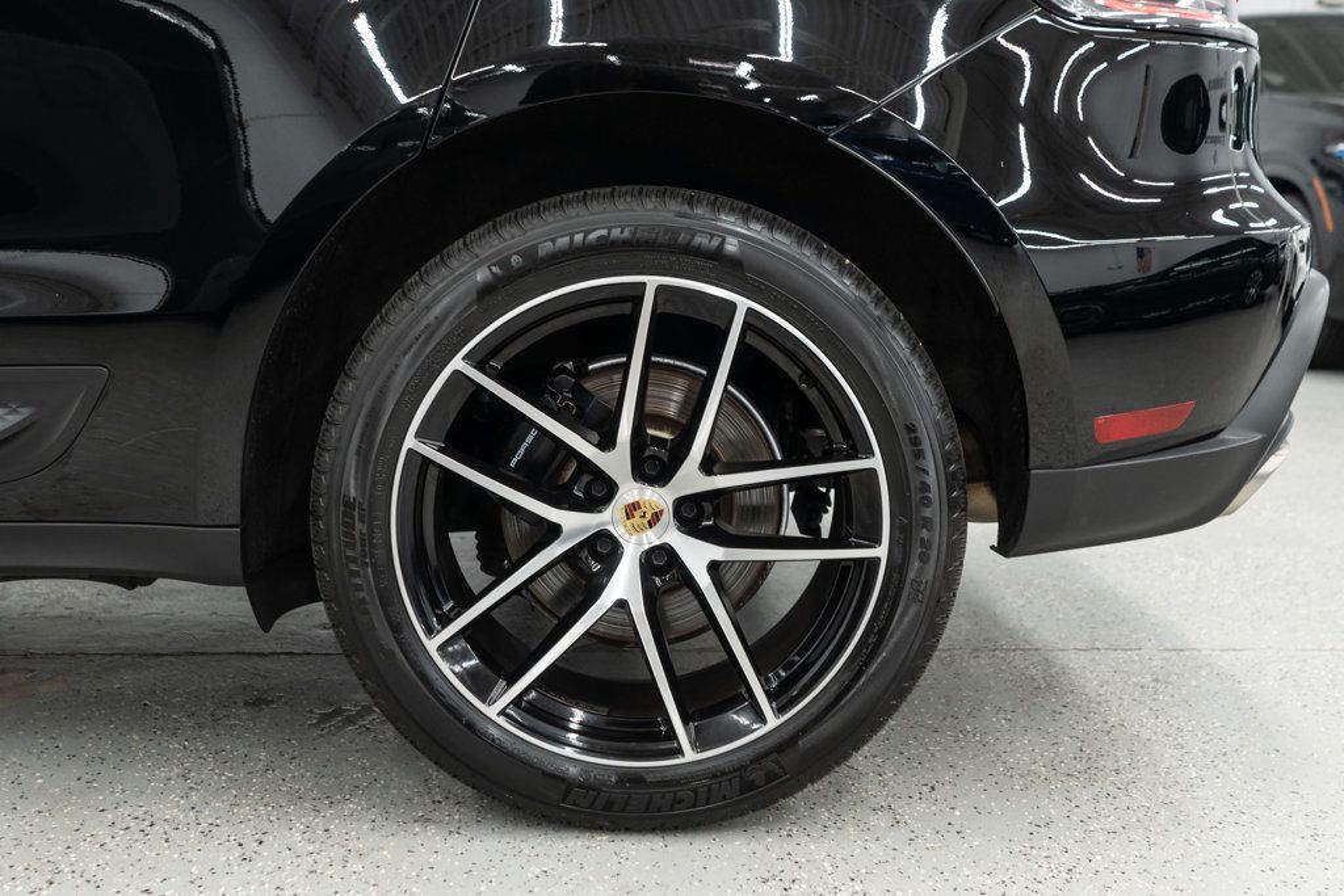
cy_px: 448
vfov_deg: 31.9
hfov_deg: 46.4
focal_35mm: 42
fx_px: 1568
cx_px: 672
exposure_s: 1/50
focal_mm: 28
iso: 500
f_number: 3.2
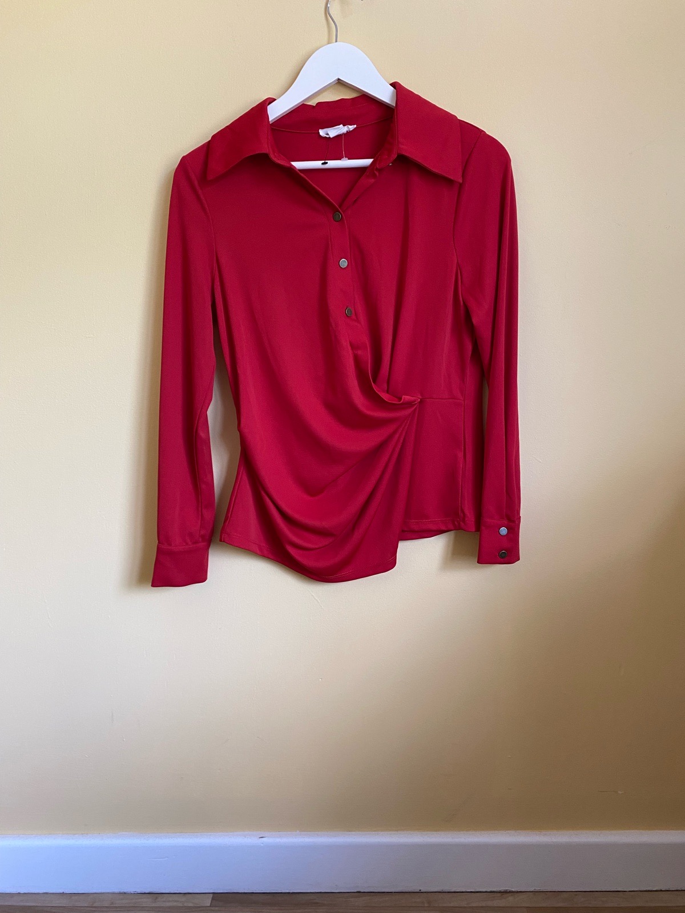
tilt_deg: -9.7
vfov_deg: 67.3
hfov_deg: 53.1
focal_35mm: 26
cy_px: 456
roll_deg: +1.1
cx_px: 342
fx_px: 686
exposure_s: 1/60
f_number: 1.8
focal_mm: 4.25
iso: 125
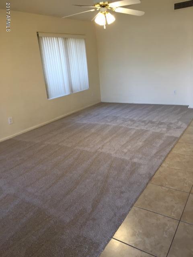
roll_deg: +4.9
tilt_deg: -16.9
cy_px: 128
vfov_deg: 61.7
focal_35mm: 29
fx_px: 216
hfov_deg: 48.2
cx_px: 96
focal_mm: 4.15
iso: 50
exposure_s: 1/30
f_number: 2.2
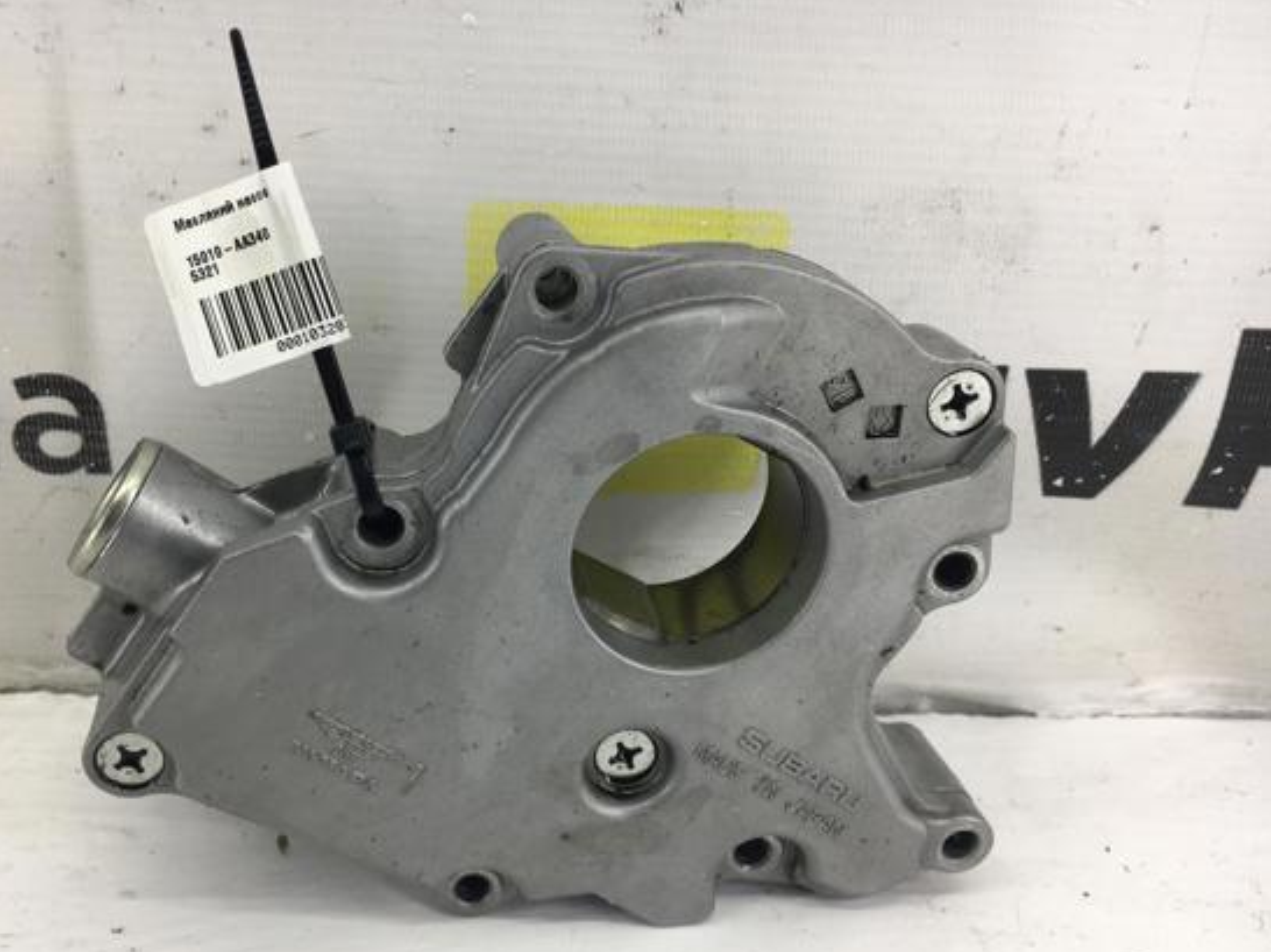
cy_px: 538
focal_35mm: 34
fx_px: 1248
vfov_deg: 41.7
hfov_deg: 53.7
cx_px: 535
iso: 25
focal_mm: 4.15
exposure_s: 1/50
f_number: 2.2
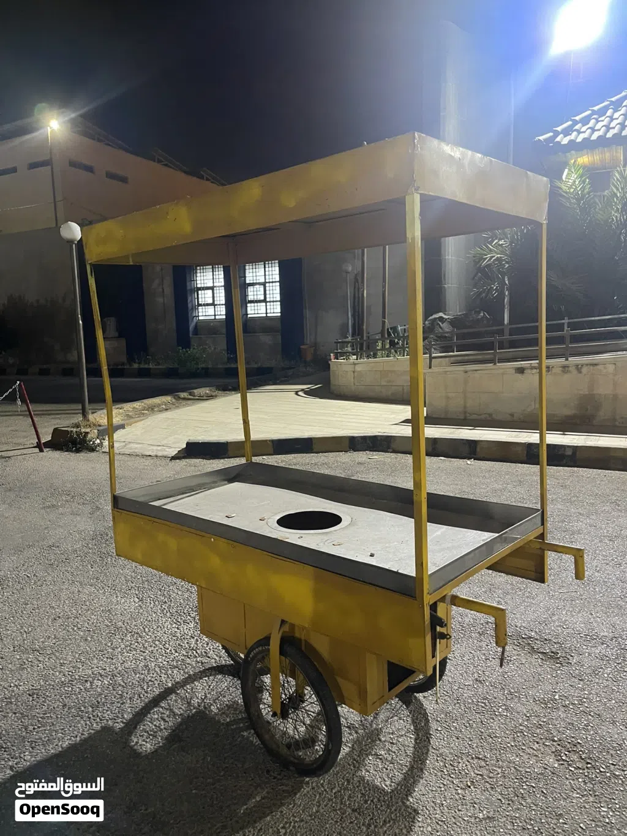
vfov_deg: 69.4
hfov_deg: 54.9
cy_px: 418
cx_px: 314
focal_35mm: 25
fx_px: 604
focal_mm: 5.1
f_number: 1.6
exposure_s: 1/33
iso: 500
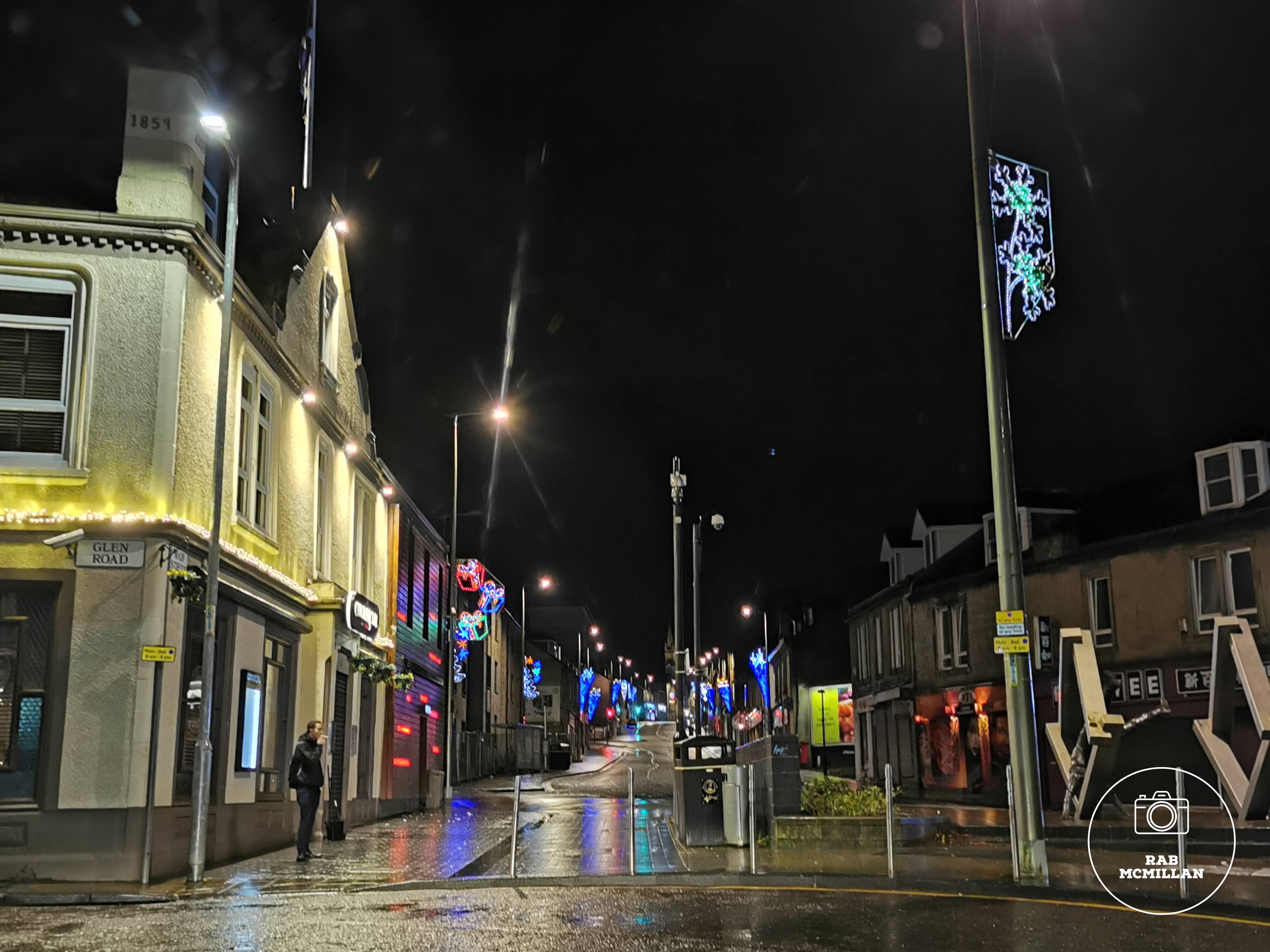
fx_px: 1504
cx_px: 635
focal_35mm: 41
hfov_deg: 45.8
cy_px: 476
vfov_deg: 35.1
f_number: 1.6
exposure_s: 5
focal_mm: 5.56
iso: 200
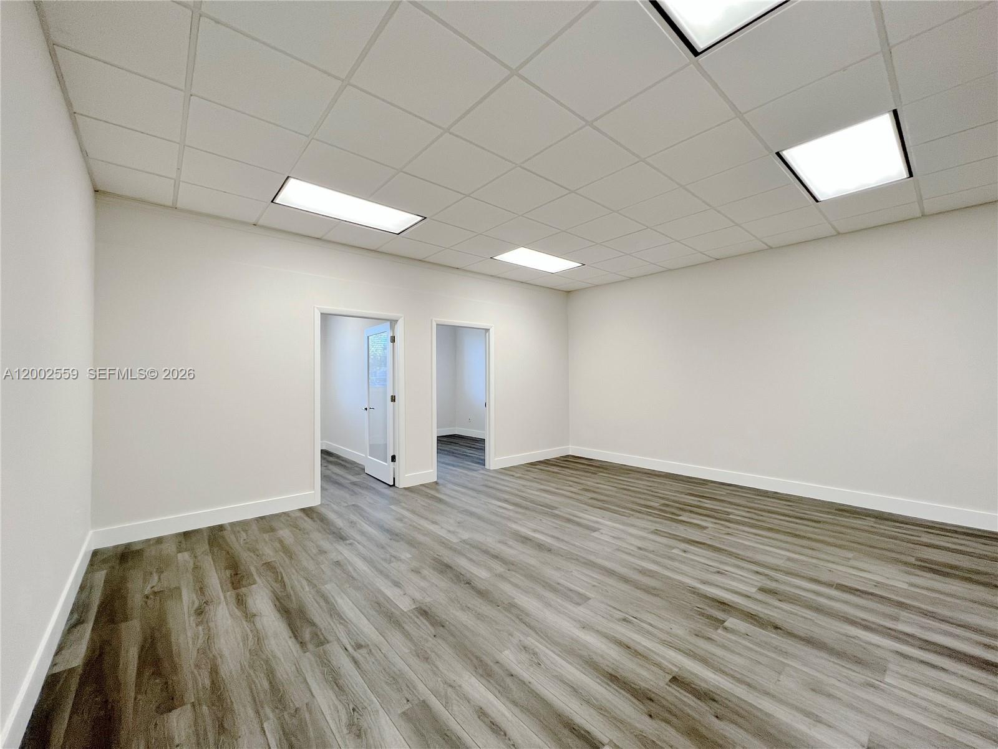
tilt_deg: +0.3
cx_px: 499
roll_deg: +0.3
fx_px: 375
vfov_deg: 89.9
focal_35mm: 13
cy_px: 374
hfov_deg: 106.2
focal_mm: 1.57
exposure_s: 1/120
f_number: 1.8
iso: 125
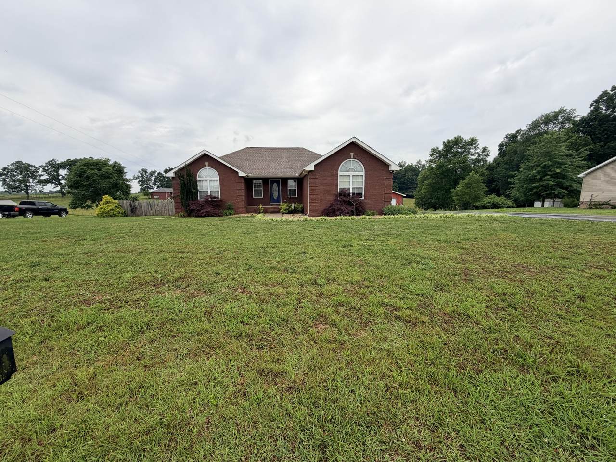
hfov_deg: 102.1
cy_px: 231
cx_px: 308
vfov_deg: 85.7
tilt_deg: -8.1
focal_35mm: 14
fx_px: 249
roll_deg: +1.6
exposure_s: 1/333
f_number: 2.2
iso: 50
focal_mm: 2.22
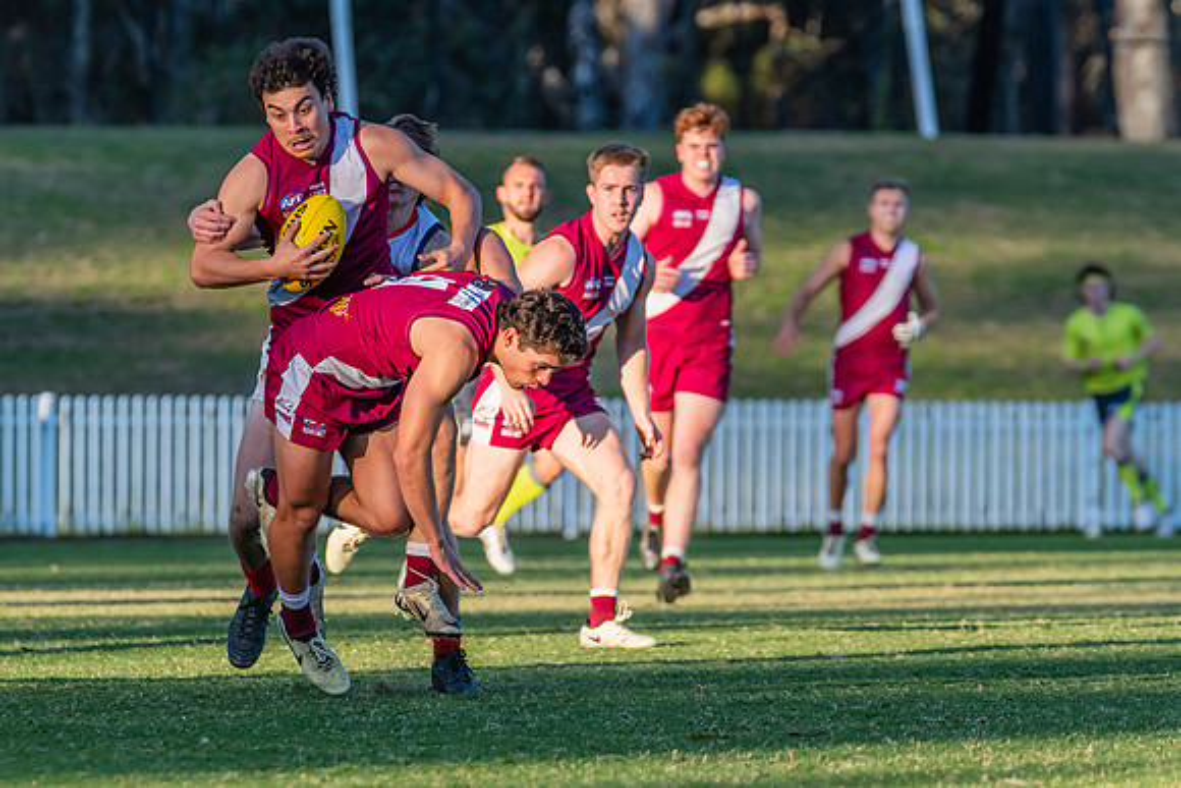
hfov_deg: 4.8
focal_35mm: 427
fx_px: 14004
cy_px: 481
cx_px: 460
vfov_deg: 3.2
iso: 800
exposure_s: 1/1250
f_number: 7.1
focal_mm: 330
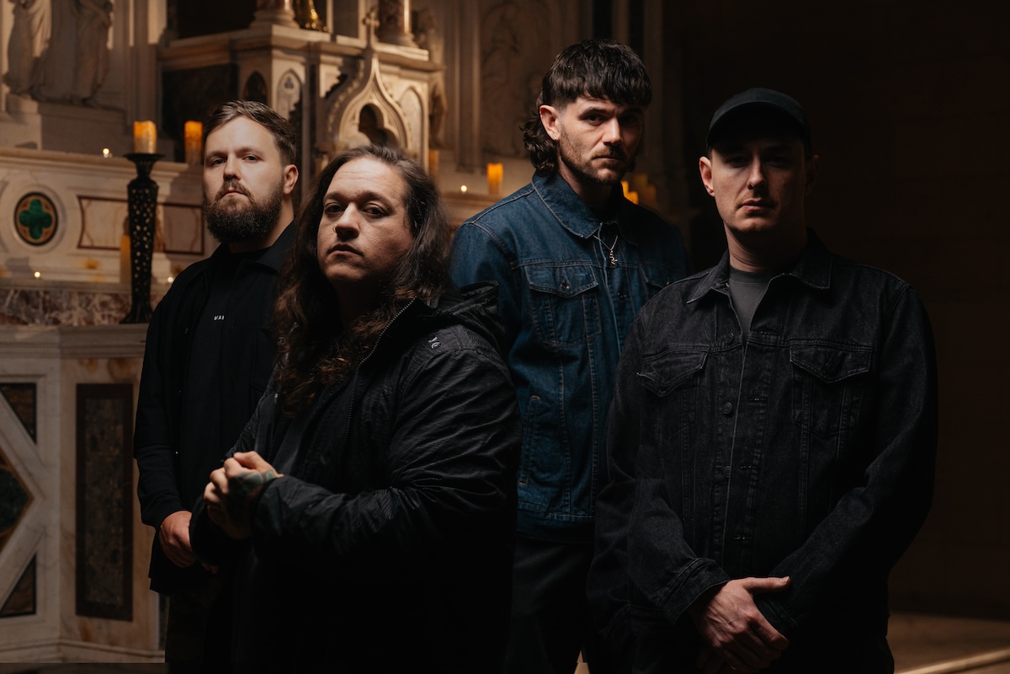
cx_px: 505
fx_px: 1964
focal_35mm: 70
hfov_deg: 28.8
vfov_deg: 19.5
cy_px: 337
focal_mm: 70
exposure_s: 1/200
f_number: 4.5
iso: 1250
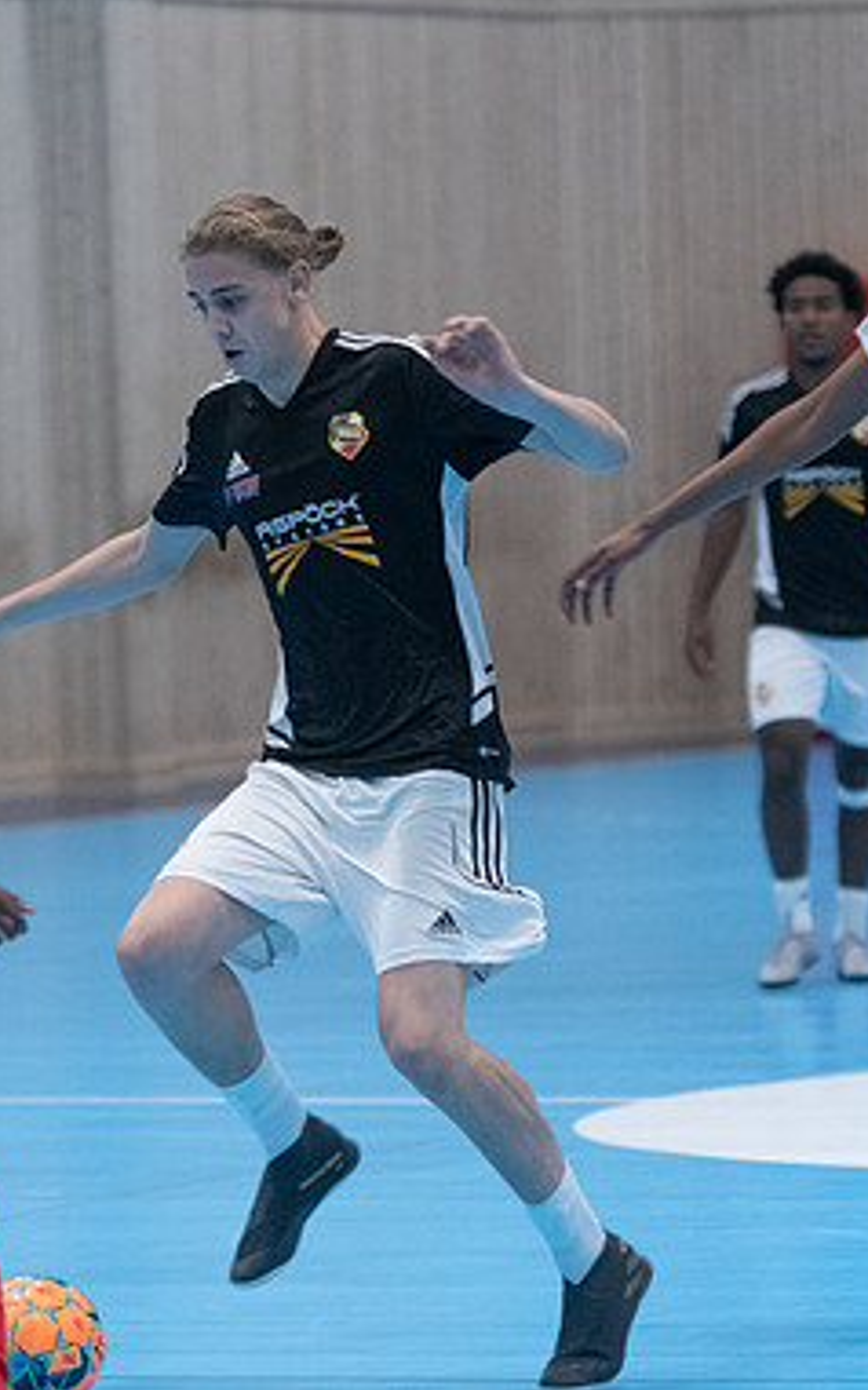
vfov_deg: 7.4
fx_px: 10753
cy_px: 688
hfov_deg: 4.6
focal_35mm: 284
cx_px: 394
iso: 5000
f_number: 3.2
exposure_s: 1/500
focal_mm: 122
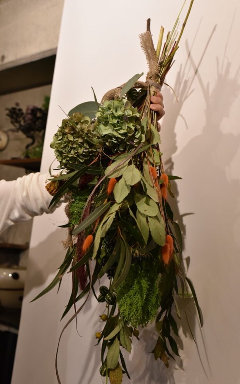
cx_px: 126
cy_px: 195
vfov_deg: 38.9
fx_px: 545
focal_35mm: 52
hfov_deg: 24.9
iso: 2000
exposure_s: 1/125
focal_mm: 50
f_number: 4
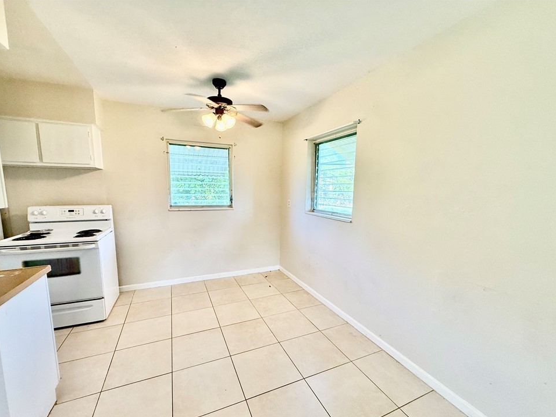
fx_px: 241
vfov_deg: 81.6
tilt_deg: -7.6
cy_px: 222
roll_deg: -1.1
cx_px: 277
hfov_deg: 98.2
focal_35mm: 15
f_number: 2.2
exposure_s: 1/120
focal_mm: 2.22
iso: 250
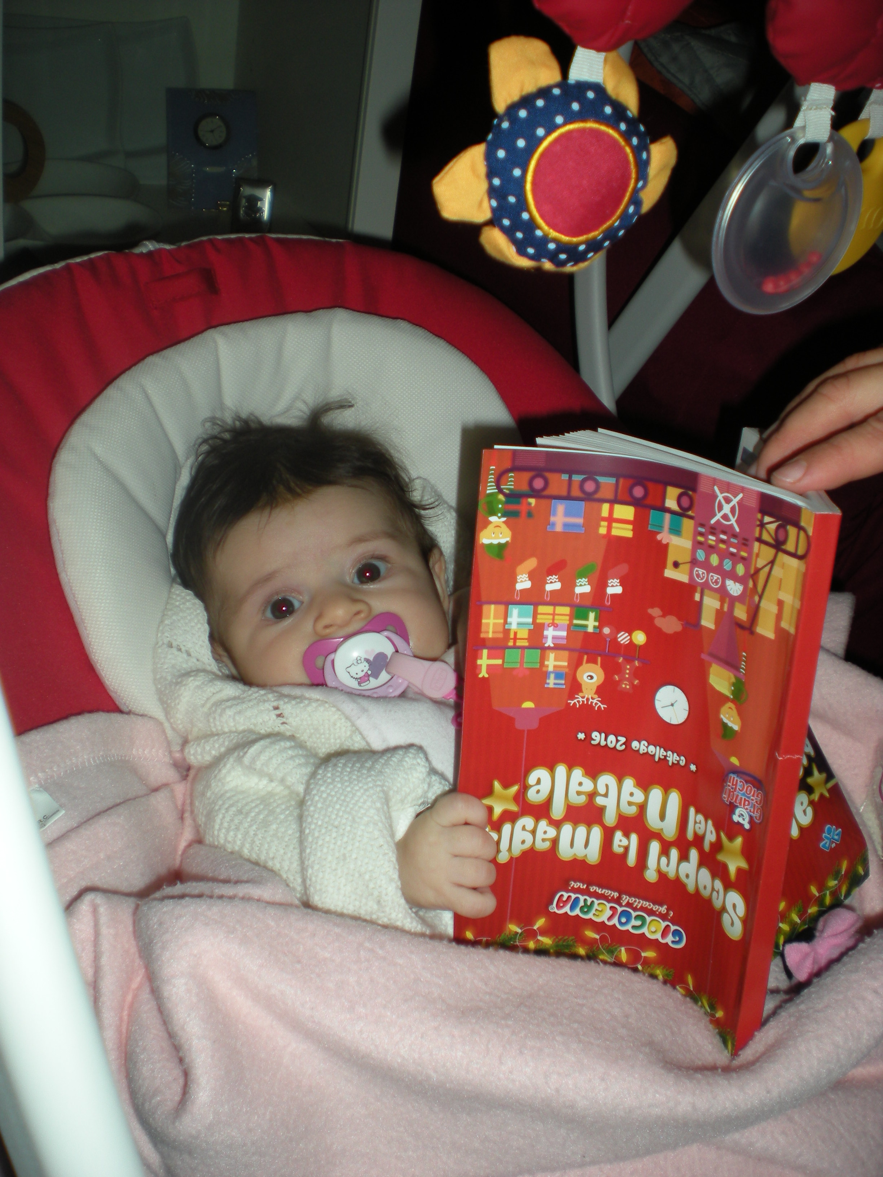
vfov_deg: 49.0
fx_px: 1292
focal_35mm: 38
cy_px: 588
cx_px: 442
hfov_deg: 37.7
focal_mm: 6.3
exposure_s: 1/60
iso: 64
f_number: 3.1
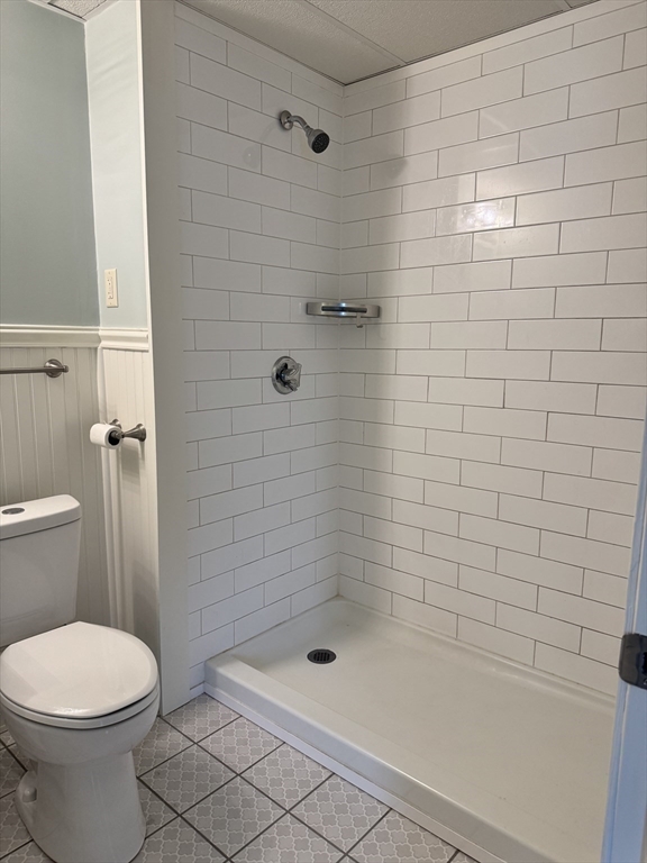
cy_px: 432
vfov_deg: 71.6
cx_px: 324
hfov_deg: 56.8
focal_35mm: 24
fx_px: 598
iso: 200
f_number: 1.78
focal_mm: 6.76
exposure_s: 1/120
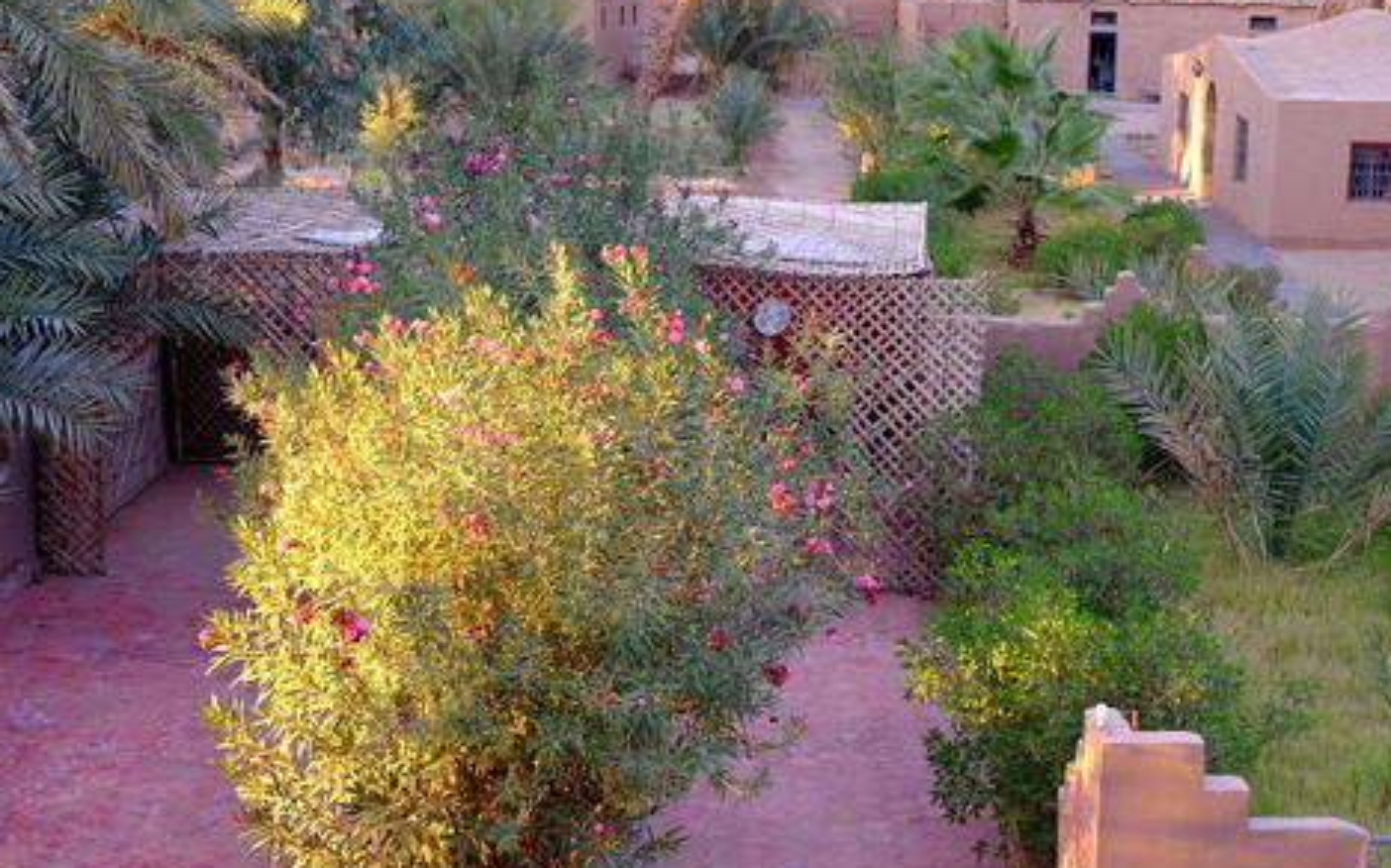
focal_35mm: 61
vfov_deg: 21.3
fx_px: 2311
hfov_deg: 33.4
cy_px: 465
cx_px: 856
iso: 200
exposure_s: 1/34
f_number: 4
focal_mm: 23
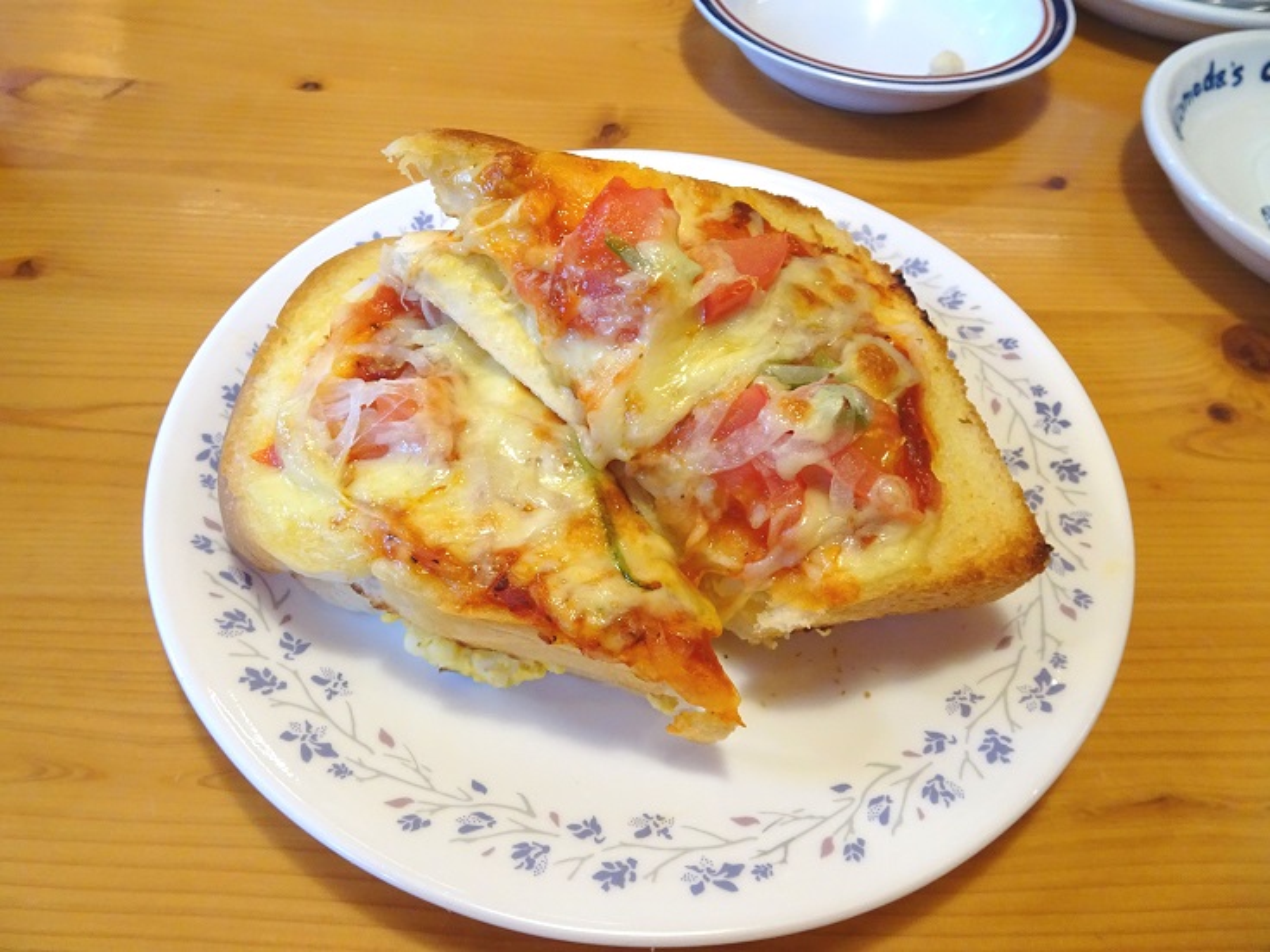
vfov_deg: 56.8
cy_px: 476
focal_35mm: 24
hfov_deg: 71.6
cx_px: 635
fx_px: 880
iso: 250
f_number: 3.5
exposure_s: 1/30
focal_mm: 4.1
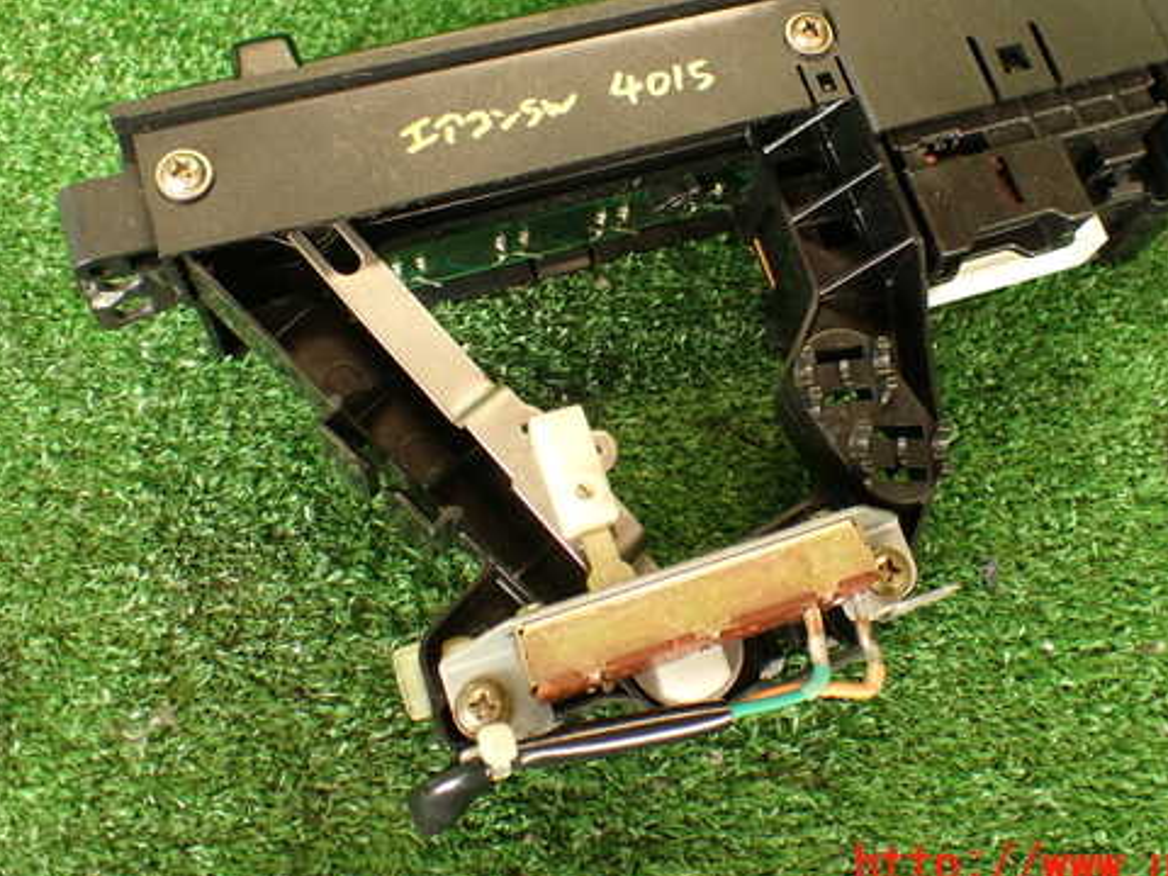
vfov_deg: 35.8
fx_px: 1350
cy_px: 350
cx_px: 674
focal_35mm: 40
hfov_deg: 46.6
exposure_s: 1/40
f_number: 2.4
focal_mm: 5.79
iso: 200
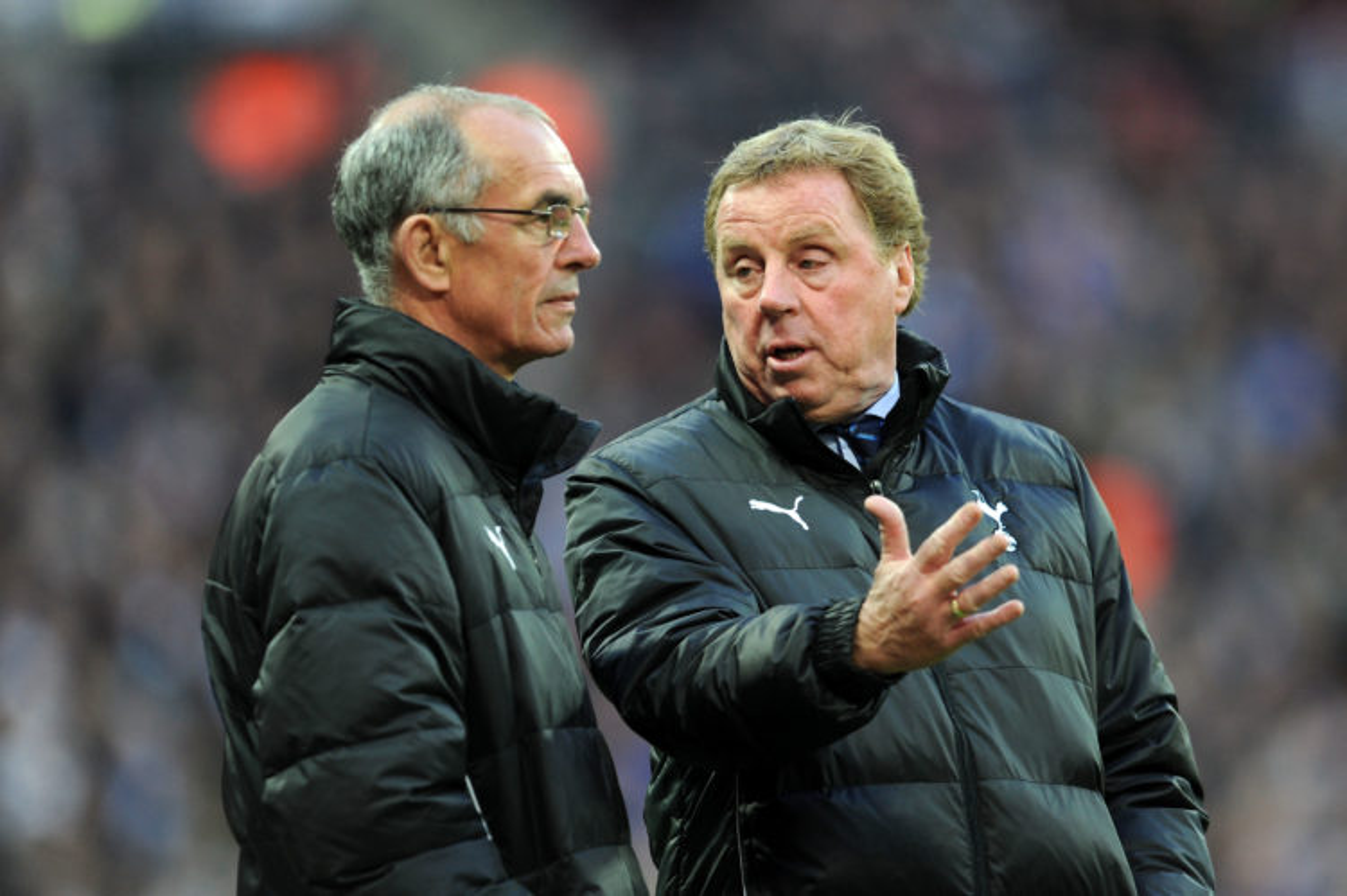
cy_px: 448
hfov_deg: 5.2
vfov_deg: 3.4
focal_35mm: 400
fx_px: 14956
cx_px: 674
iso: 1250
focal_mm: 400
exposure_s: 1/640
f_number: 2.8
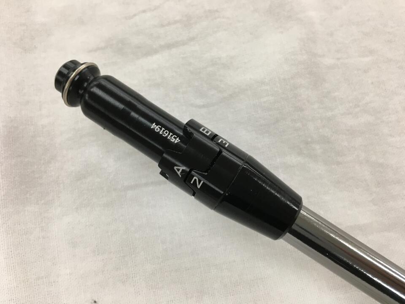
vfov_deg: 48.2
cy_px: 152
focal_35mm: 29
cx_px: 202
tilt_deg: -79.4
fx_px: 339
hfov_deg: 61.7
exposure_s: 1/30
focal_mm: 4.15
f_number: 2.2
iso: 32
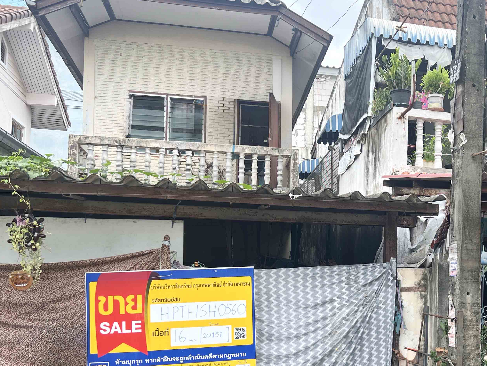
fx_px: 591
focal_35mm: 42
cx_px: 370
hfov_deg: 43.3
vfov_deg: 34.1
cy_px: 242
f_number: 1.5
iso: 50
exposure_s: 1/1224
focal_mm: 5.7
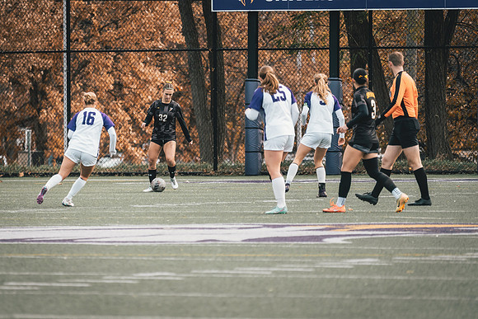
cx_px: 173
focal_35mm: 510
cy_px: 137
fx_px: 6773
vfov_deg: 2.7
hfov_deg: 4.0
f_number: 6.3
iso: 800
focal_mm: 400
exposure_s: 1/800
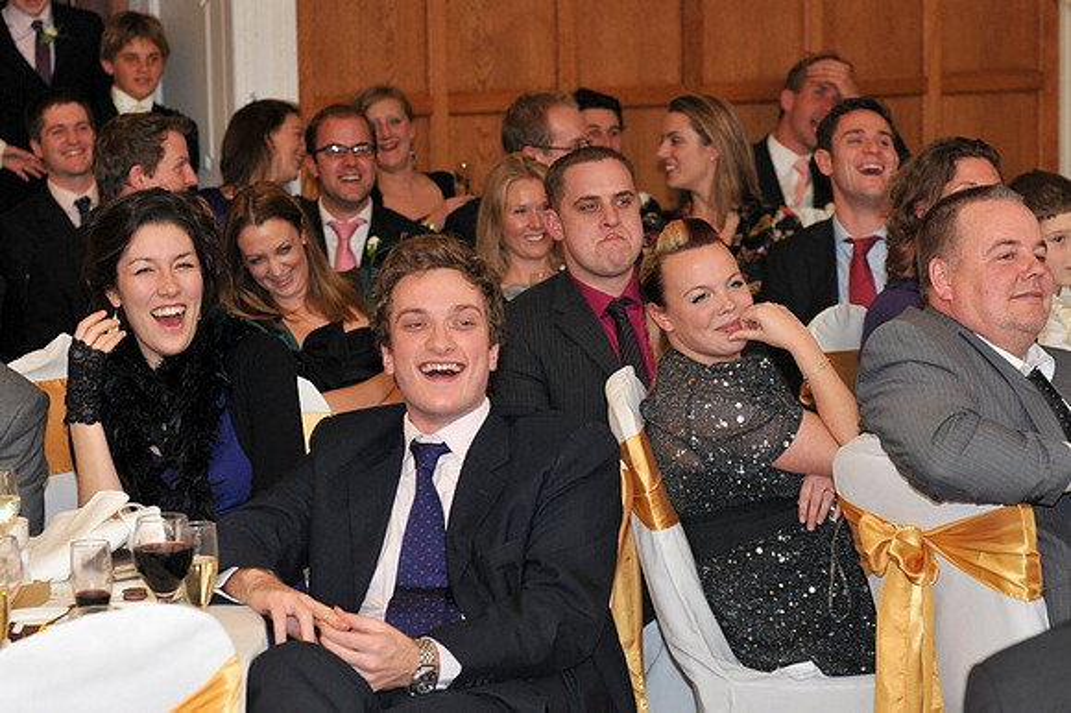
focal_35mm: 105
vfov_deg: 13.0
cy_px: 356
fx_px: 3122
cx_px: 536
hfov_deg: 19.5
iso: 500
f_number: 4
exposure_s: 1/200
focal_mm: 70
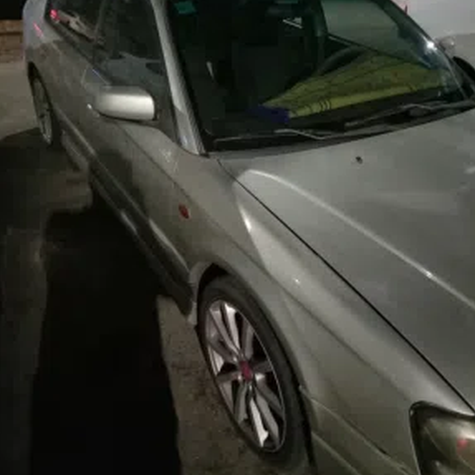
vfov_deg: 50.5
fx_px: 497
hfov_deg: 51.1
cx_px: 228
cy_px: 175
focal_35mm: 32
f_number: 1.8
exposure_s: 1/12
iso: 4424
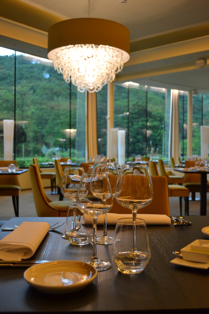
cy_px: 157
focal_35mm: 39
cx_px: 104
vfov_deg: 49.6
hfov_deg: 34.2
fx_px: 340
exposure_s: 1/30
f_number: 4.2
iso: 1400
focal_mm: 26
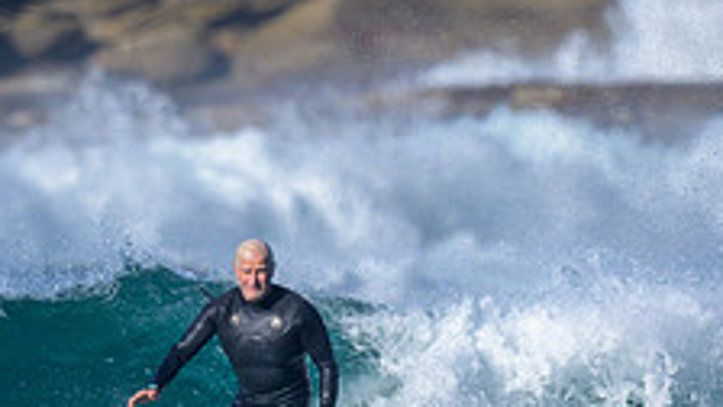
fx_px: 57130
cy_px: 606
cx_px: 56
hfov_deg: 0.7
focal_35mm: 2980
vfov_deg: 0.4
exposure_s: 1/2000
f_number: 6.3
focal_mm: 800
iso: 250
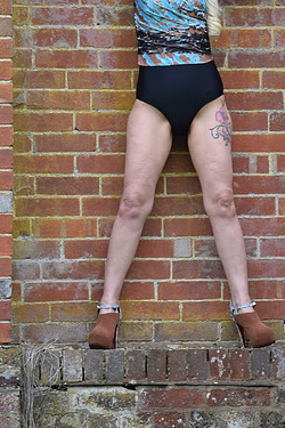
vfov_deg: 7.1
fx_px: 3441
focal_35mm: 290
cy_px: 129
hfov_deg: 4.7
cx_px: 205
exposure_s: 1/100
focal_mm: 125
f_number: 5.6
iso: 100
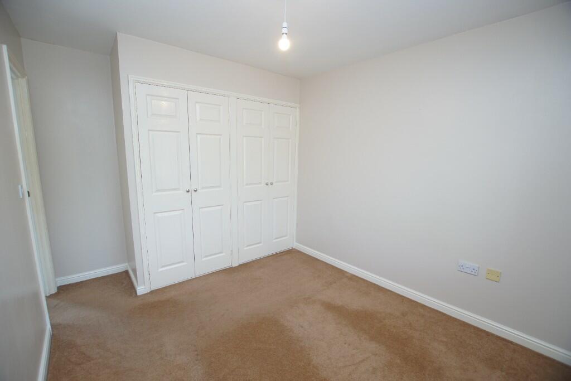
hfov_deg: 100.4
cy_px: 190
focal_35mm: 15
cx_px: 286
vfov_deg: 77.3
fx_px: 238
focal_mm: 10
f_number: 3.5
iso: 250
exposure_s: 1/60
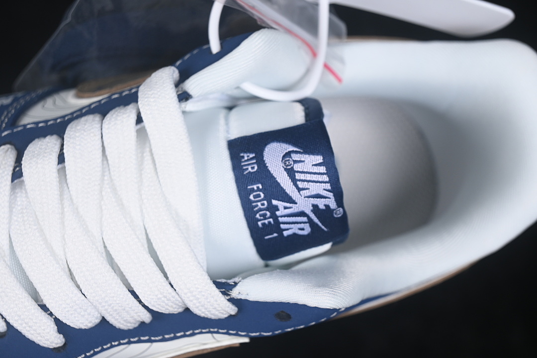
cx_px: 268
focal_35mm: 75
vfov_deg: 18.2
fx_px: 1119
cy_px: 179
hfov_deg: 27.0
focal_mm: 50
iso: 160
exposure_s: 1/80
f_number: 7.1
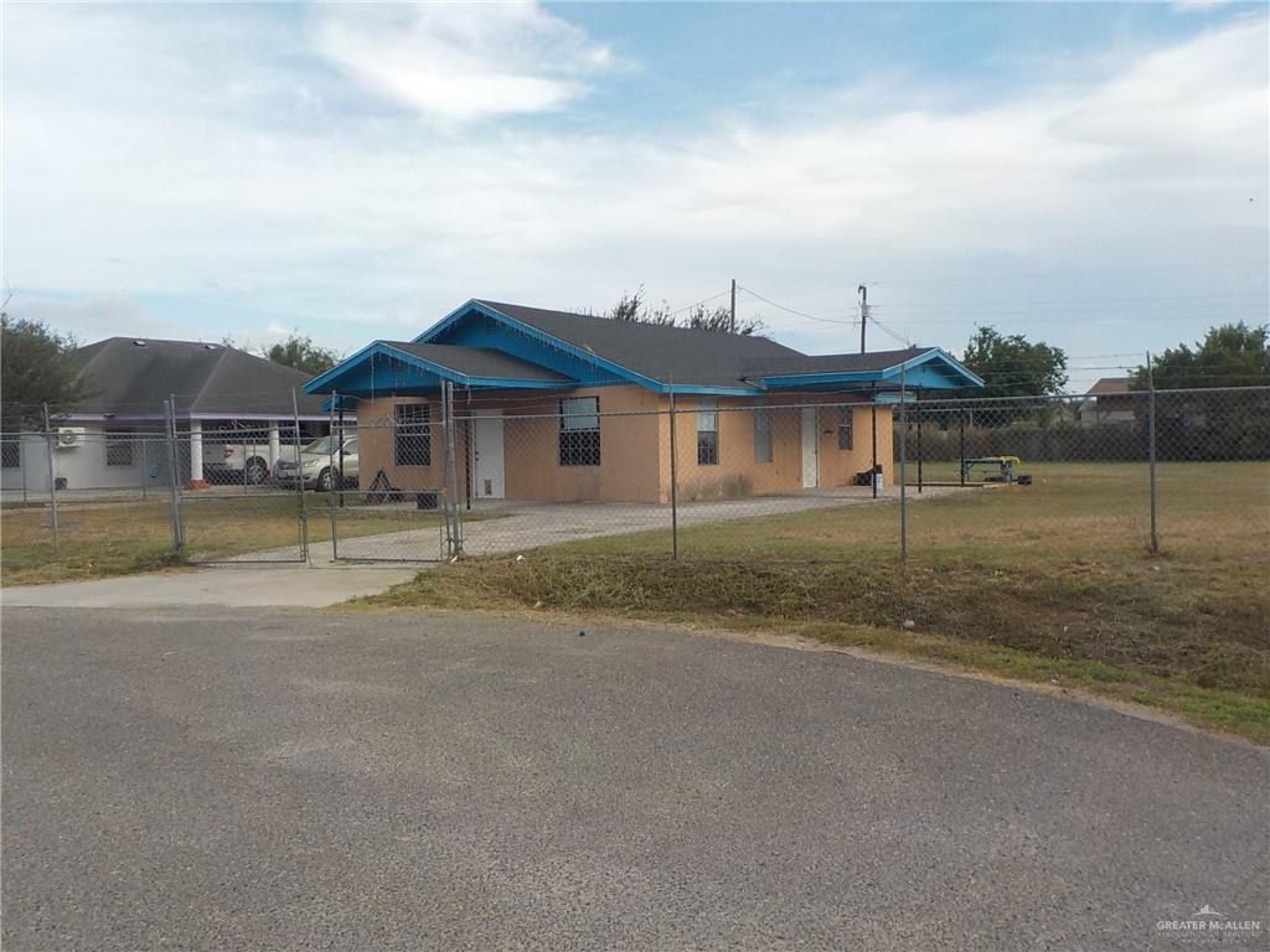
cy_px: 476
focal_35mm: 30
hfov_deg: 60.0
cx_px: 635
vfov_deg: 46.8
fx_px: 1101
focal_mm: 4.1
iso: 125
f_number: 3.3
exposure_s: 1/640
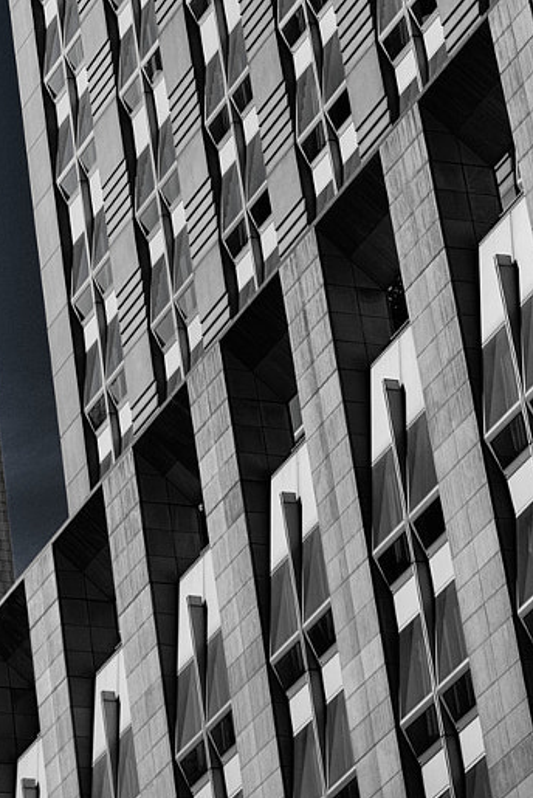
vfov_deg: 11.5
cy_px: -386
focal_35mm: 171
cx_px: -208
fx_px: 3792
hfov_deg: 7.9
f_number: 4
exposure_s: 1/800
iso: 64
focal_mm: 55
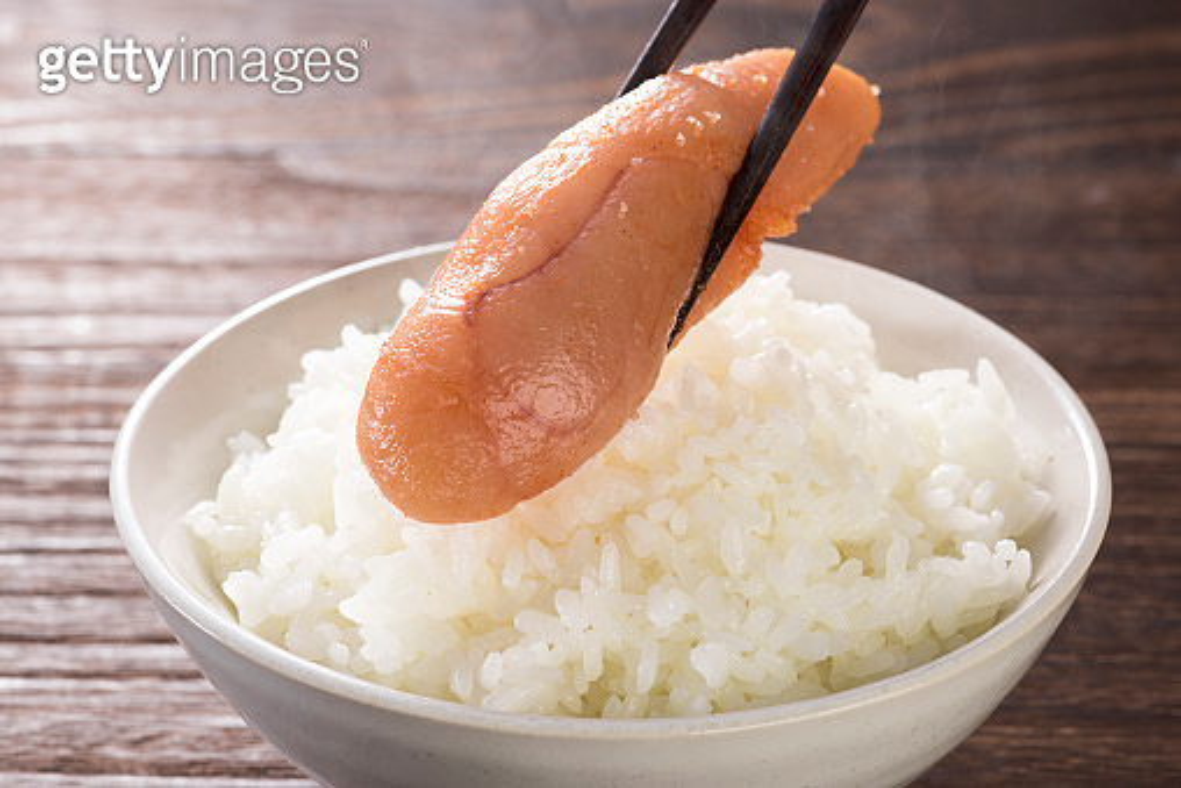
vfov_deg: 13.0
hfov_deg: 19.5
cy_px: 394
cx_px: 590
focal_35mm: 105
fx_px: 3445
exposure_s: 1/160
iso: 100
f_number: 16
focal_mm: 105
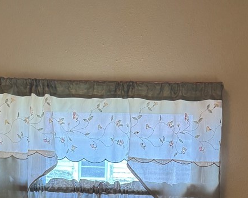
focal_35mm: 86
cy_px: 272
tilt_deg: -8.0
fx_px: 631
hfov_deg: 22.2
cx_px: 143
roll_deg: -1.3
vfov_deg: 16.7
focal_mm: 6.76
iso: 125
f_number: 1.78
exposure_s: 1/60
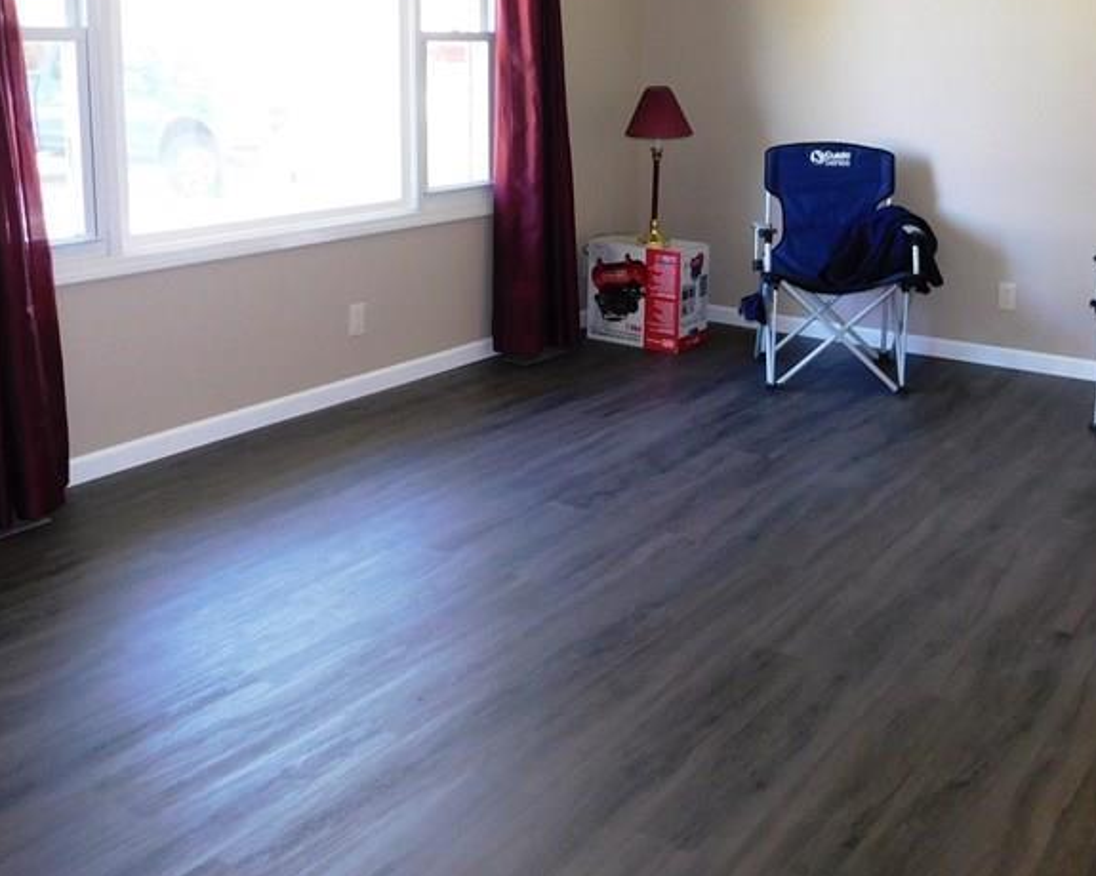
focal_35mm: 40
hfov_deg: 45.5
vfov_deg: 36.6
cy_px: 244
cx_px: 665
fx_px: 1297
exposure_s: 1/30
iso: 200
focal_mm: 4
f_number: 3
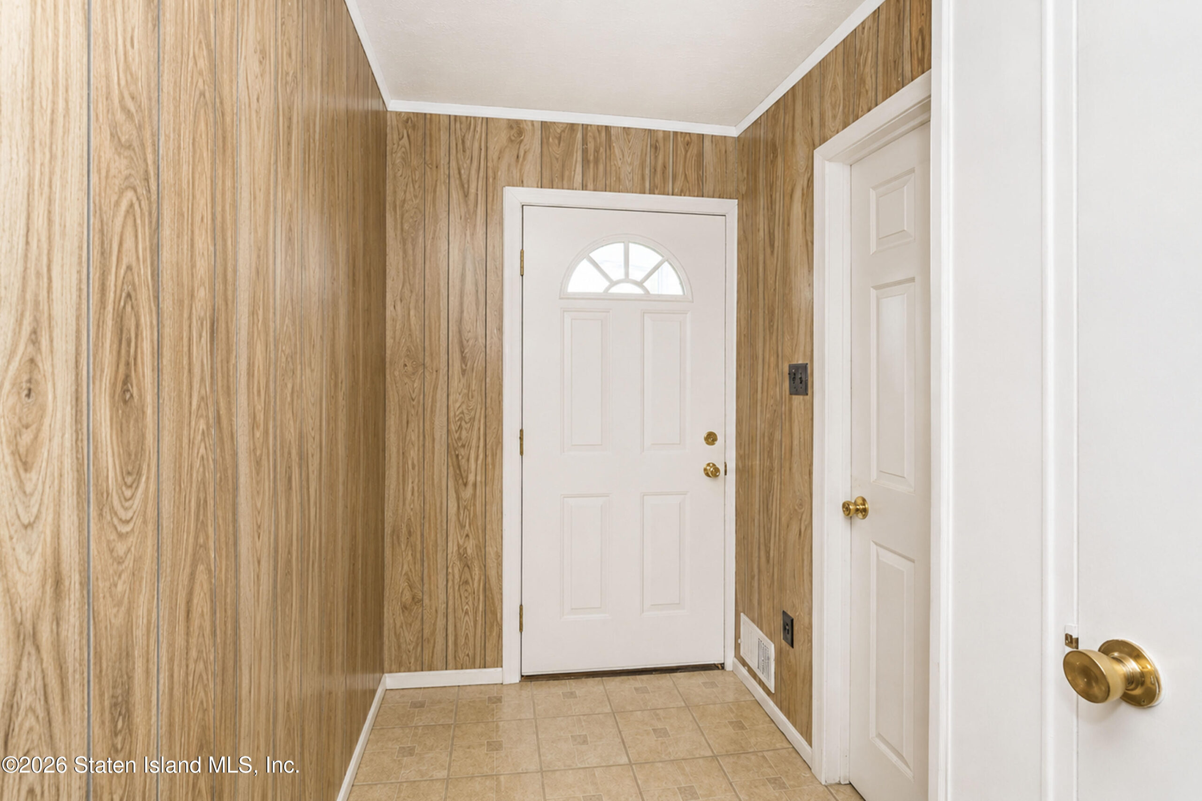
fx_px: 501
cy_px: 400
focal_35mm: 15
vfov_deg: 77.3
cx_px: 601
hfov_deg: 100.4
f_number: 8
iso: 1600
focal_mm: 10
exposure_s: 1/80
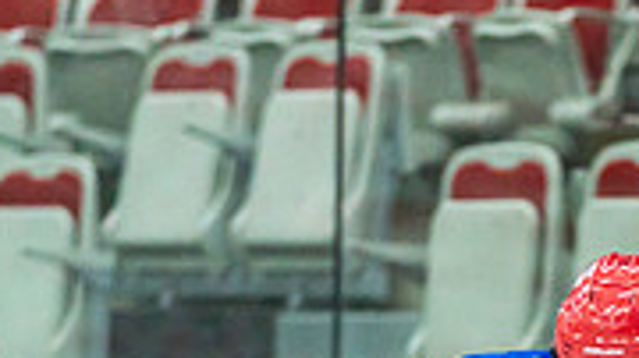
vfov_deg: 2.0
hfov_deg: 3.6
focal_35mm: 599
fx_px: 10143
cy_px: 668
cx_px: 550
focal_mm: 174
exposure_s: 1/1000
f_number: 2.8
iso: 3200
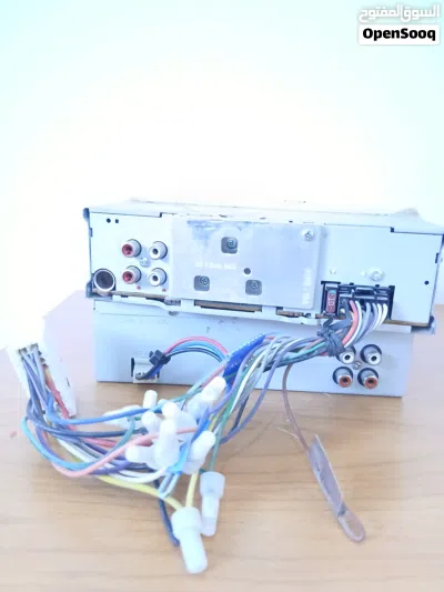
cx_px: 222
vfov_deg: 67.3
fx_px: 444
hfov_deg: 53.1
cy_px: 296
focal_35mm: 26
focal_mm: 3.98
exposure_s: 1/20
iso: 500
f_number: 1.8
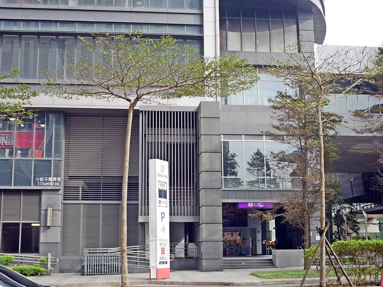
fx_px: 553
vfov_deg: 29.1
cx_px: 192
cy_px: 144
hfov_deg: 38.2
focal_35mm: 50
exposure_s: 1/640
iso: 200
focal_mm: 25
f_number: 2.2
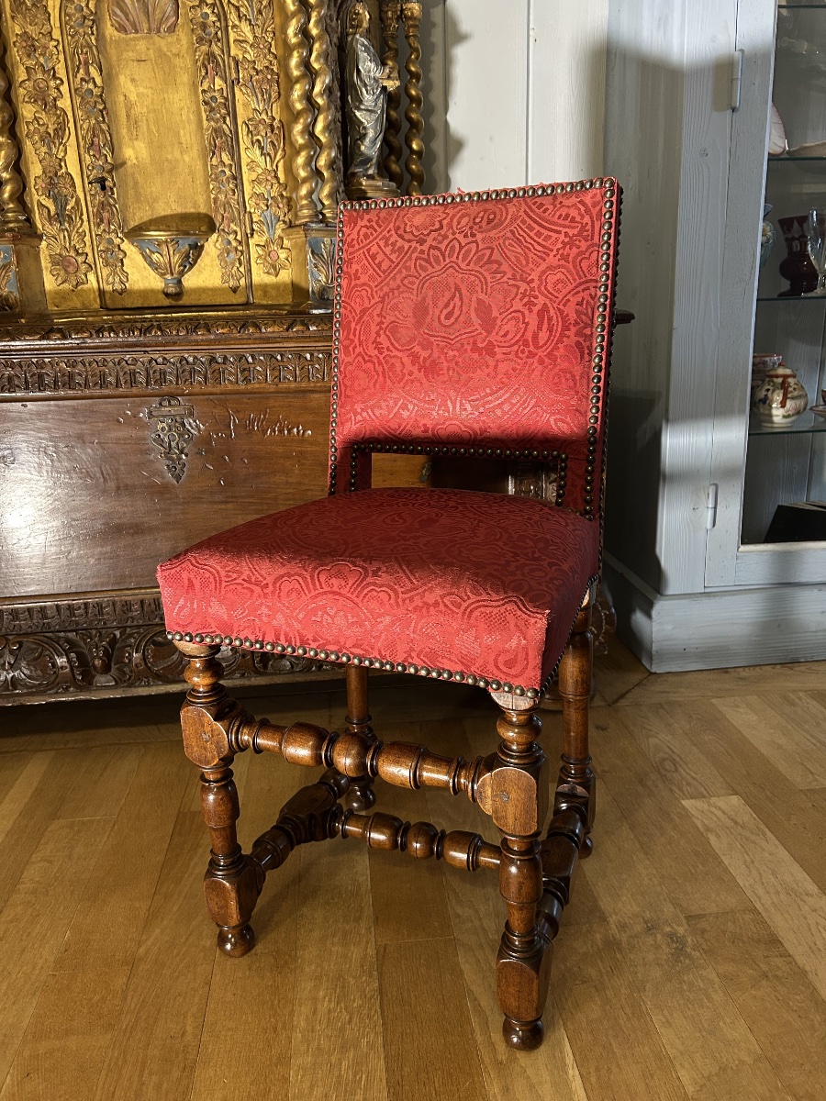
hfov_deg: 53.1
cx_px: 413
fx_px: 827
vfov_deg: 67.3
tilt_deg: -16.6
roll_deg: +1.0
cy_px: 550
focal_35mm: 26
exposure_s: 1/50
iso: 250
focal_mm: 5.7
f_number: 1.5
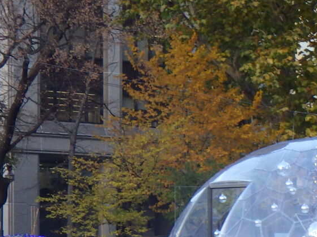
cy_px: 289
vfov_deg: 9.5
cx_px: 421
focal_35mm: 154
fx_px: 1410
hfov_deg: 12.4
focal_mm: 7.5
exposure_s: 1/100
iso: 125
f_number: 4.2
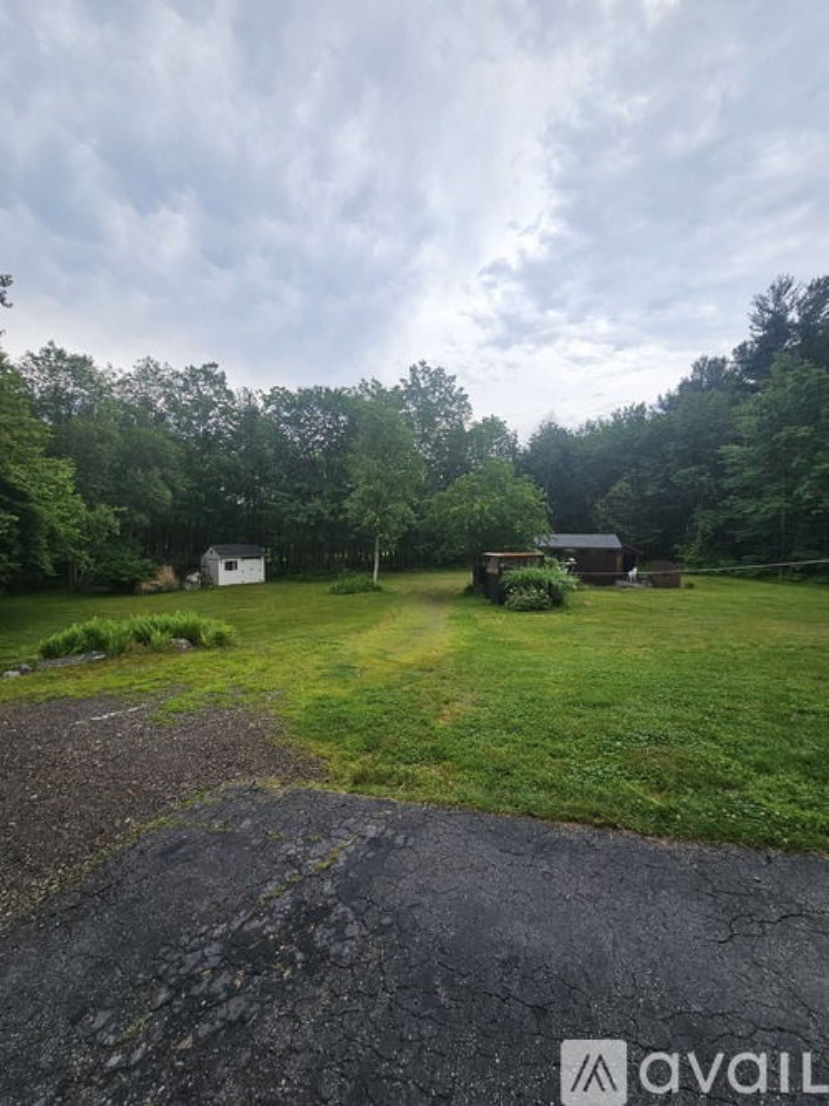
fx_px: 415
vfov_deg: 106.2
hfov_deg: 89.9
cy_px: 553
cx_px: 414
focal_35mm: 13
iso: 50
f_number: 2.2
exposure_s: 1/633
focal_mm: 2.2
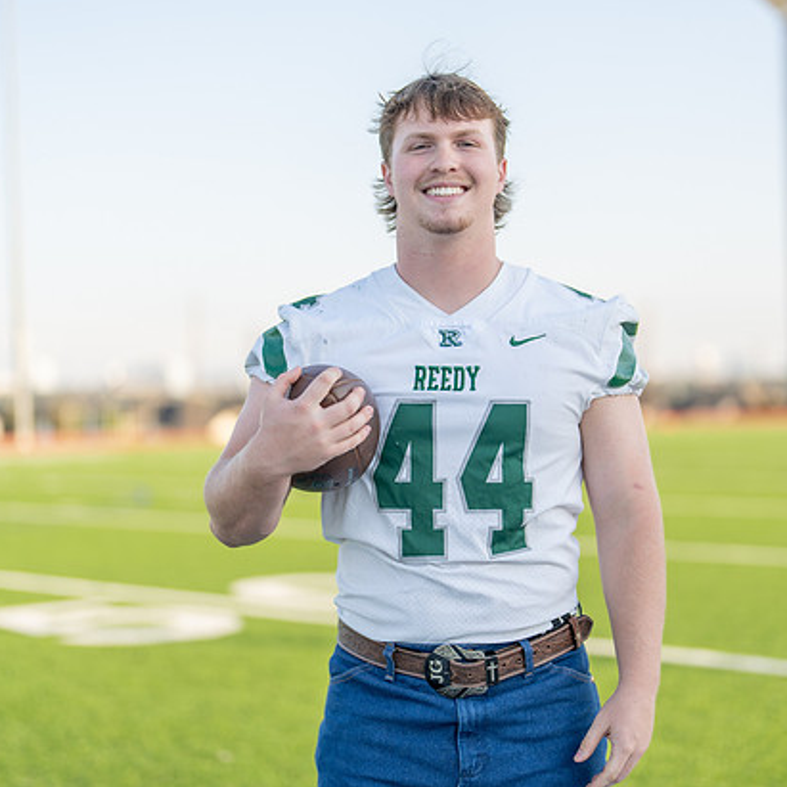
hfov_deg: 25.0
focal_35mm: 69
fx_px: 1775
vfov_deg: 25.0
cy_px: 406
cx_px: 458
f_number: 1.2
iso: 100
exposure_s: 1/2000
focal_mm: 50
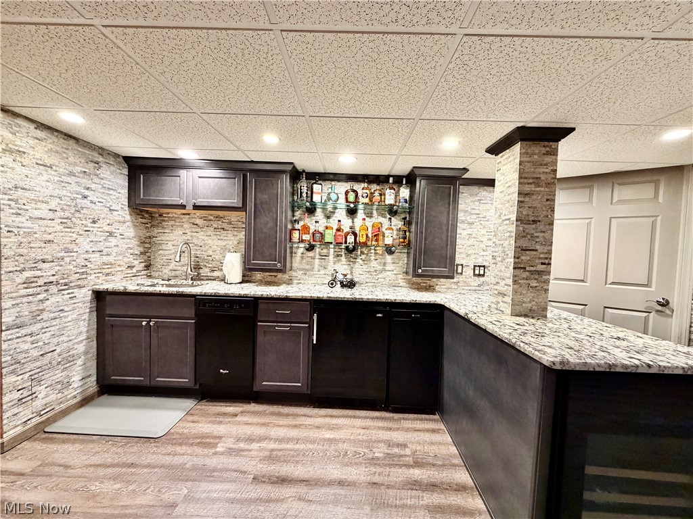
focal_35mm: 14
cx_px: 346
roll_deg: -1.3
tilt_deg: -2.7
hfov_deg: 102.1
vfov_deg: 85.7
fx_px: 280
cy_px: 260
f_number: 2.2
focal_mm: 2.22
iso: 320
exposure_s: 1/60
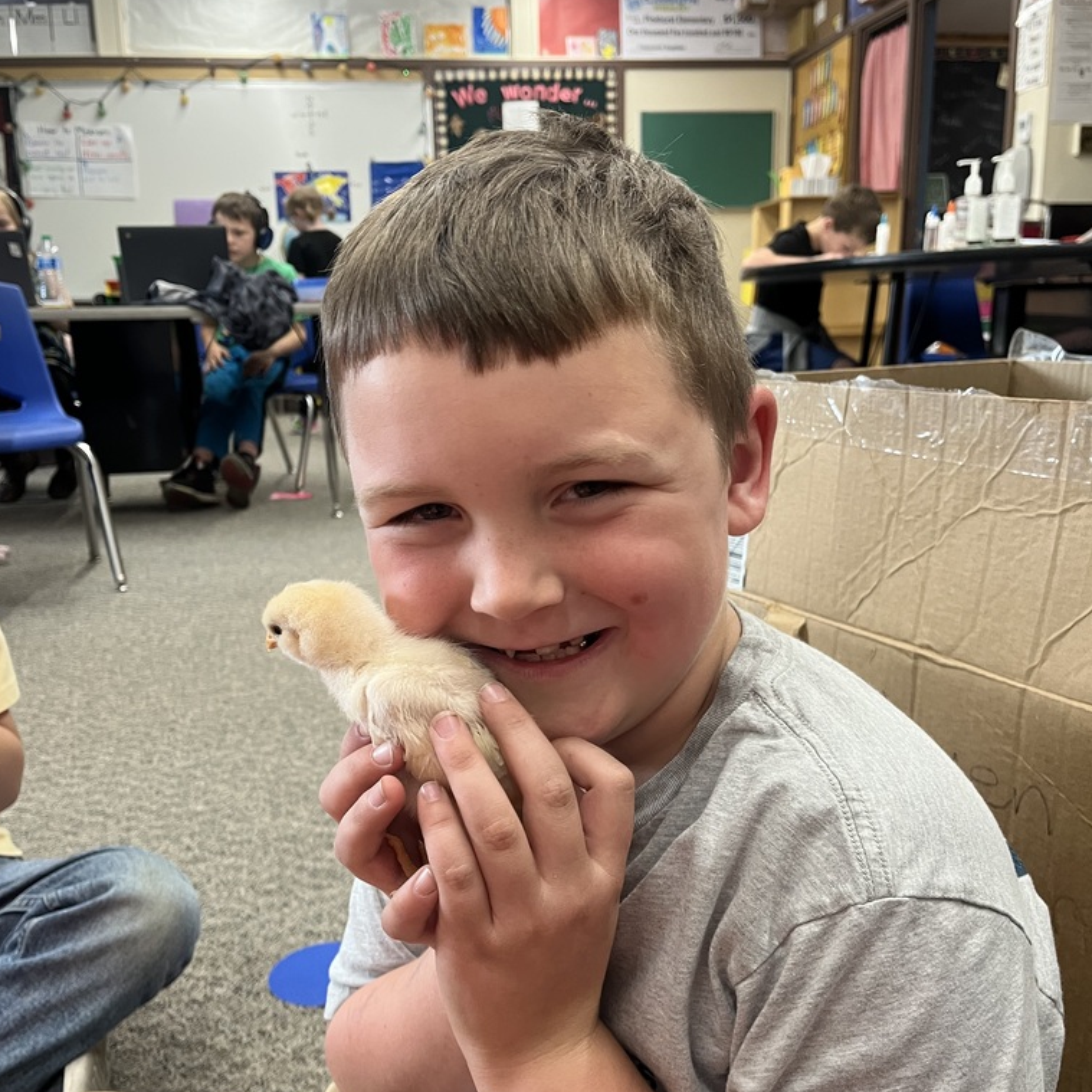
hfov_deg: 52.5
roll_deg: +1.6
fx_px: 1106
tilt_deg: -15.0
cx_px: 542
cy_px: 624
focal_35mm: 31
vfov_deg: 52.3
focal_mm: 5.1
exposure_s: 1/60
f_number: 1.6
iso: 200
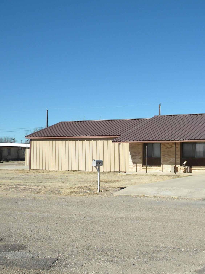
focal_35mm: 49
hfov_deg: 28.9
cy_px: 135
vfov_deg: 38.9
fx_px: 387
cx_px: 168
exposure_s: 1/278
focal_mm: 6.4
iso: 80
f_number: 7.4
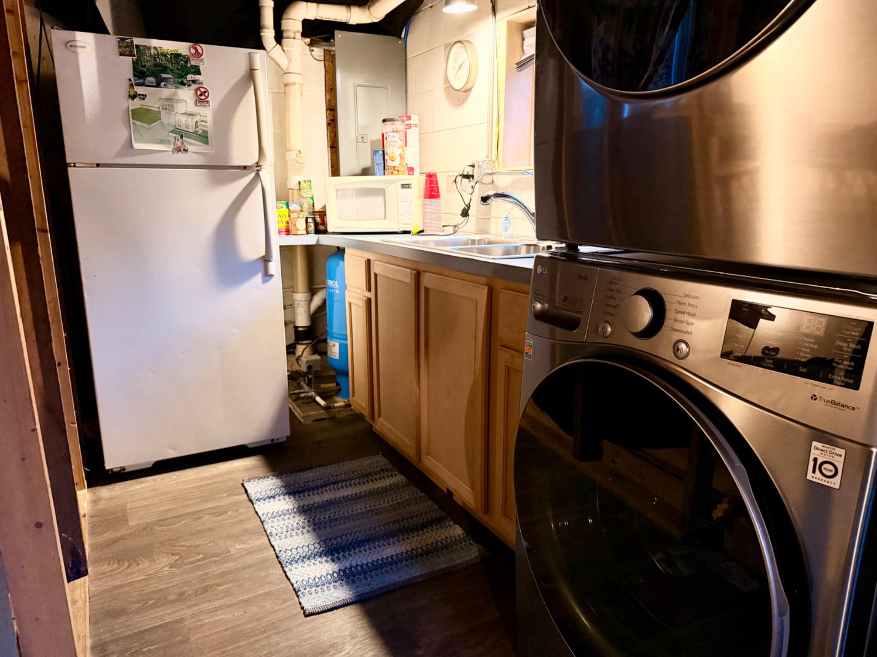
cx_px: 438
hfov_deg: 71.6
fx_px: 608
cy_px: 328
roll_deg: +0.6
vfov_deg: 56.8
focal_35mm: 24
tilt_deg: -13.2
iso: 800
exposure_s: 1/40
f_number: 1.78
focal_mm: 6.76
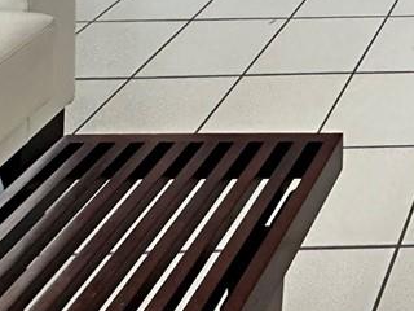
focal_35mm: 70
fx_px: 837
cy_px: -433
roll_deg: +0.3
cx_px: 674
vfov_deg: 14.3
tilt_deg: +0.9
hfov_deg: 21.6
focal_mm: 2.22
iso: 250
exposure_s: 1/60
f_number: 2.2
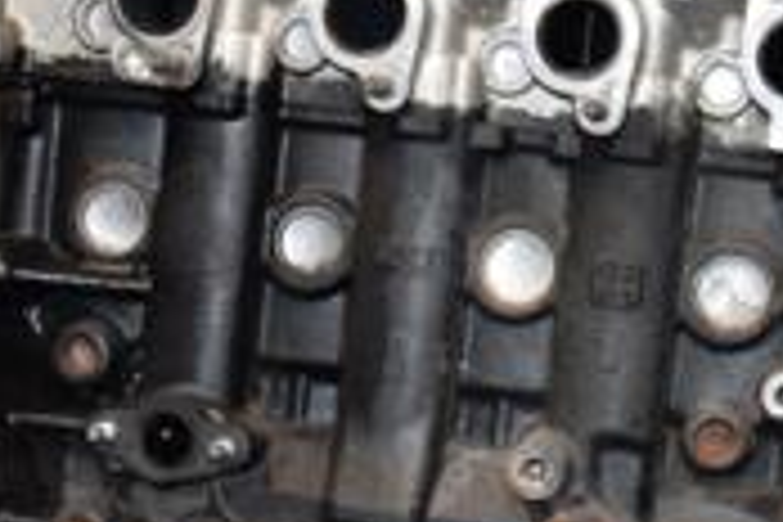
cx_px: 320
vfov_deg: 12.0
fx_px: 2479
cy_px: 338
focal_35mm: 114
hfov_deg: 17.9
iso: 800
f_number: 5
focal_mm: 22
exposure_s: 1/60
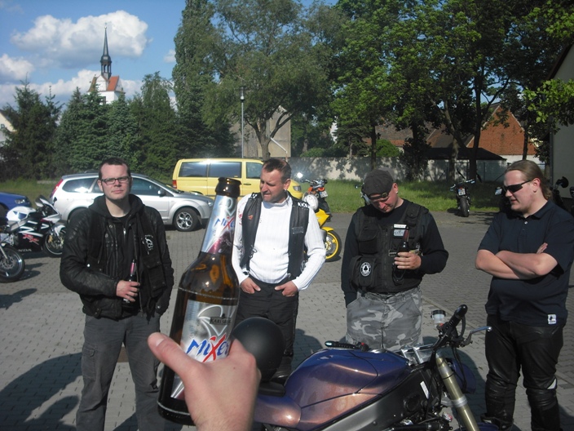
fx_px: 630
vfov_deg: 37.7
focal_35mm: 38
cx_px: 287
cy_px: 216
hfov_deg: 49.0
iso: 64
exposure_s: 1/400
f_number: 5.6
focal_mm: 6.2
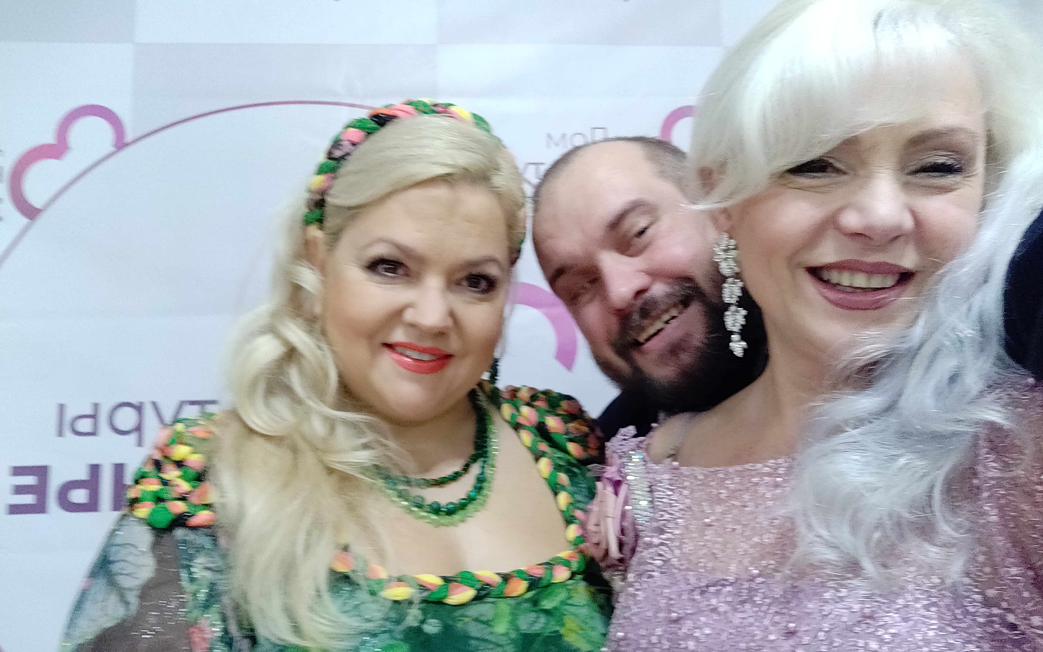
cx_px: 509
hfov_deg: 79.6
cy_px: 393
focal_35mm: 22
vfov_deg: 54.6
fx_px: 625
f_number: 2
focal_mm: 3.48
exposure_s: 1/33
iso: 640
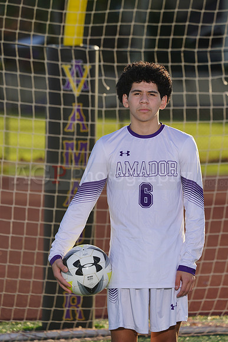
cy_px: 171
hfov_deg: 4.3
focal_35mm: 321
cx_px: 114
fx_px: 3047
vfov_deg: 6.4
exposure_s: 1/200
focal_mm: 321
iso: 100
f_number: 9
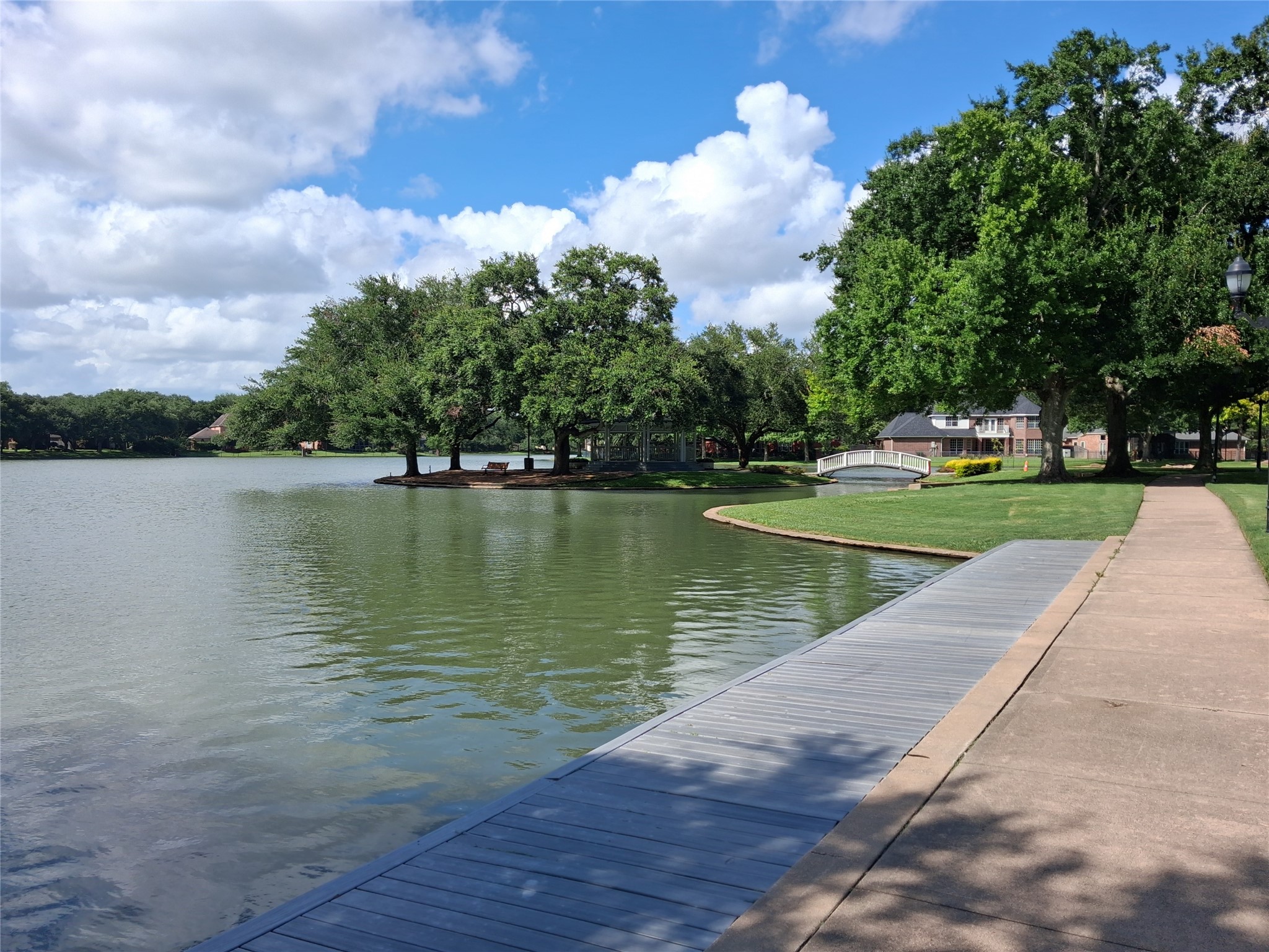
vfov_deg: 51.4
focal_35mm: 27
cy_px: 476
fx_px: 990
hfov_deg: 65.3
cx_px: 634
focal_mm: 4
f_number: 1.8
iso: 25
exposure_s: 1/660
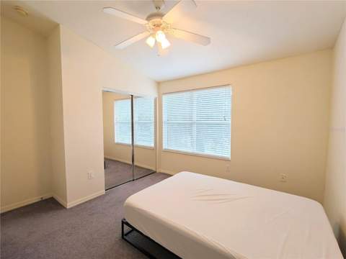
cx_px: 173
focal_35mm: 15
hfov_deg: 98.2
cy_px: 130
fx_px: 150
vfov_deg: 81.7
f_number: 2
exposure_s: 1/120
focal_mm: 2.3
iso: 320
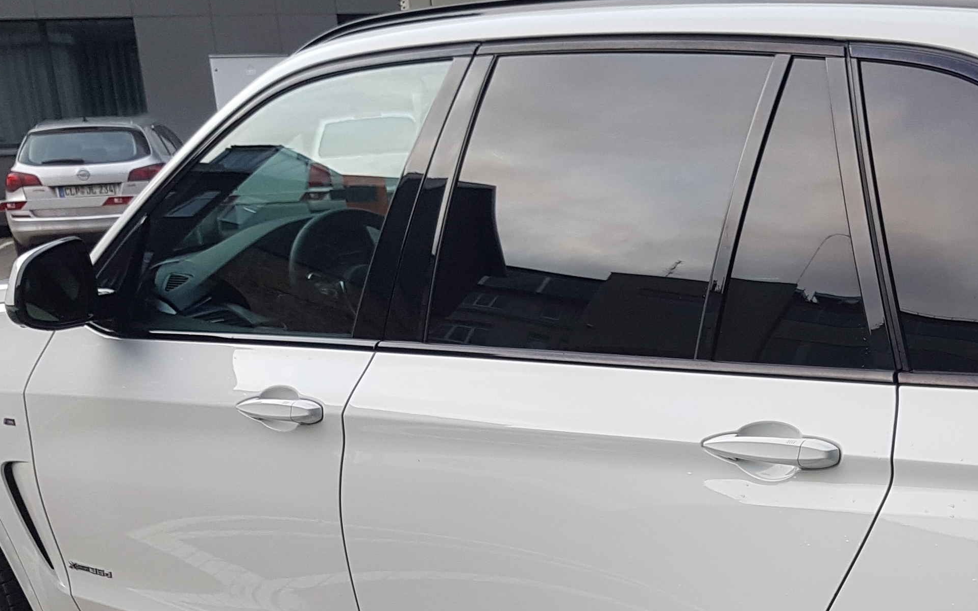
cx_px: 869
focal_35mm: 58
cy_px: 633
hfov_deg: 33.4
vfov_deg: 21.5
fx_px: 1546
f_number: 1.7
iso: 50
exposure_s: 1/100
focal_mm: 4.2
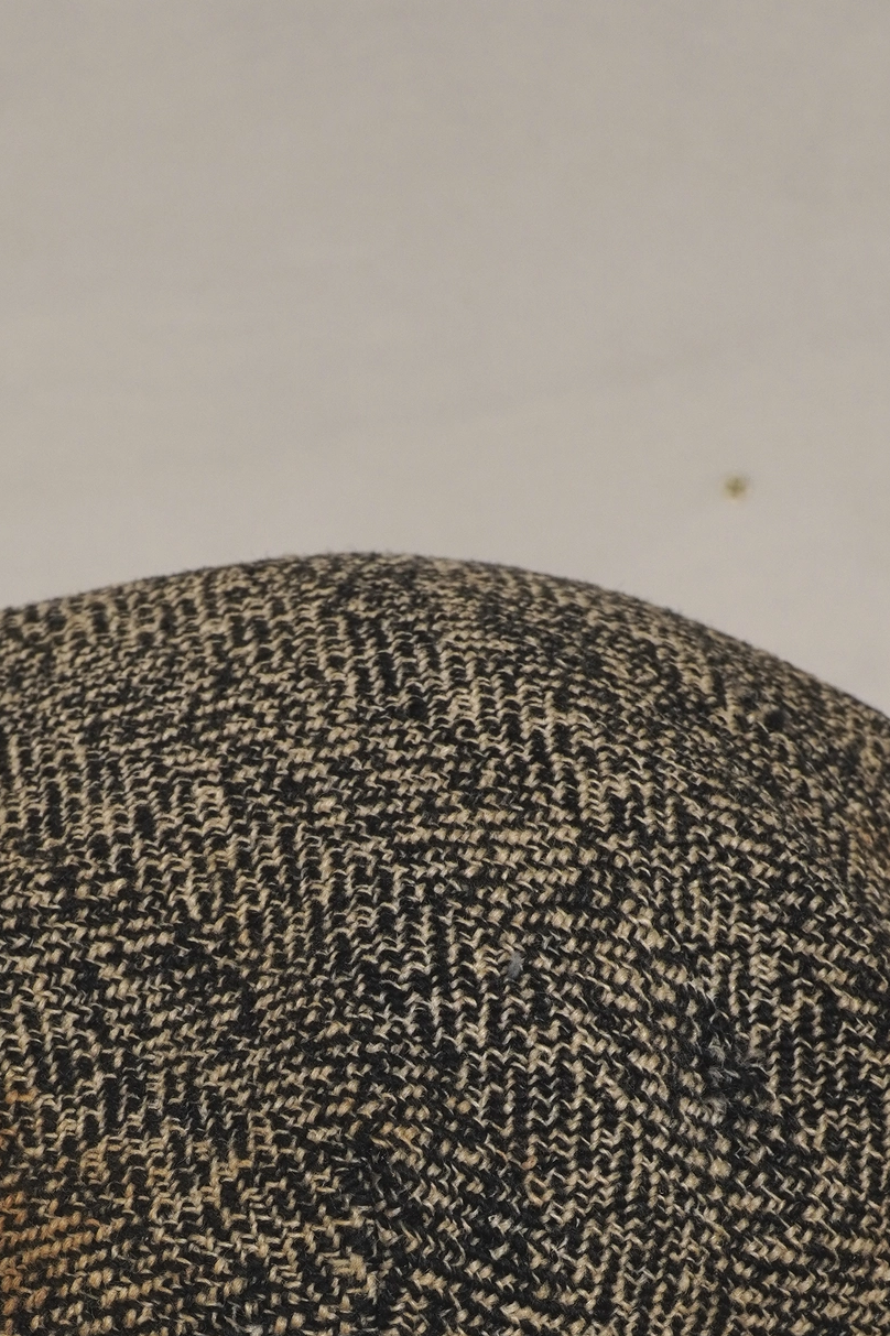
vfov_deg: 17.3
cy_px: 1476
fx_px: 4230
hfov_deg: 12.0
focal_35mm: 114
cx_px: 376
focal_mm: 32
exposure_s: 1/25
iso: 250
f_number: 8
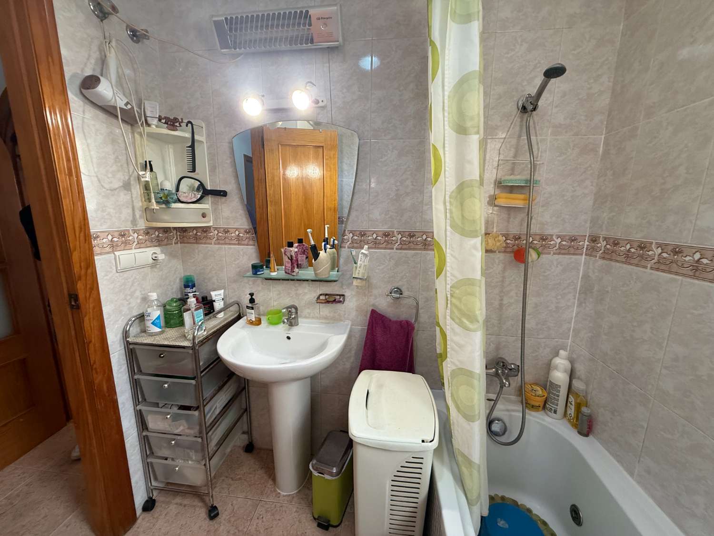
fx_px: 289
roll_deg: -1.4
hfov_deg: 102.1
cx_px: 357
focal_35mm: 14
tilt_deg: -10.3
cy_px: 268
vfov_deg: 85.7
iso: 200
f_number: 2.2
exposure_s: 1/100
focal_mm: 2.22
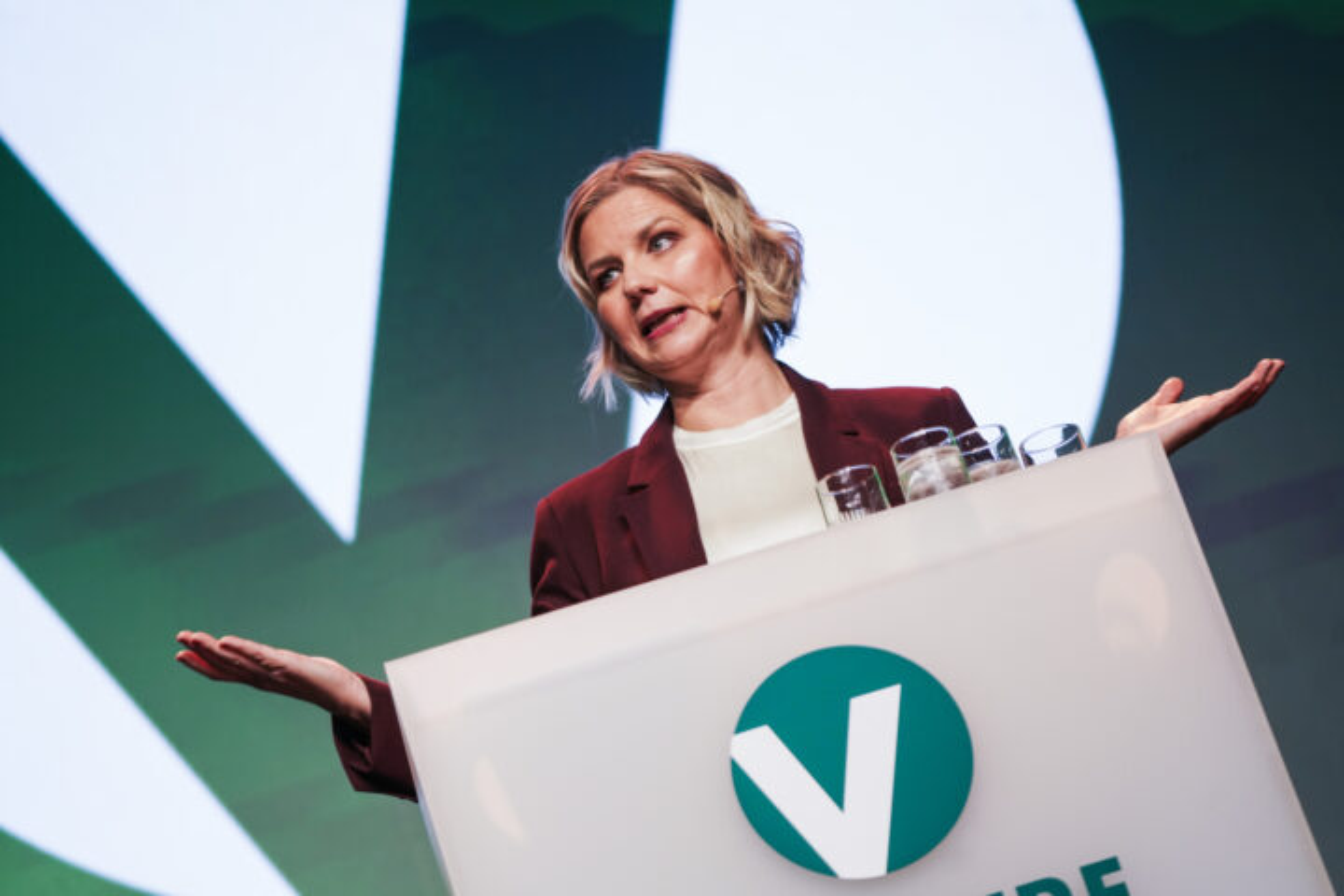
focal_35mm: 146
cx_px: 672
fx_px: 5450
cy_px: 448
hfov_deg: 14.1
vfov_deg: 9.4
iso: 1000
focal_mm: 146
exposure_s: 1/160
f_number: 4
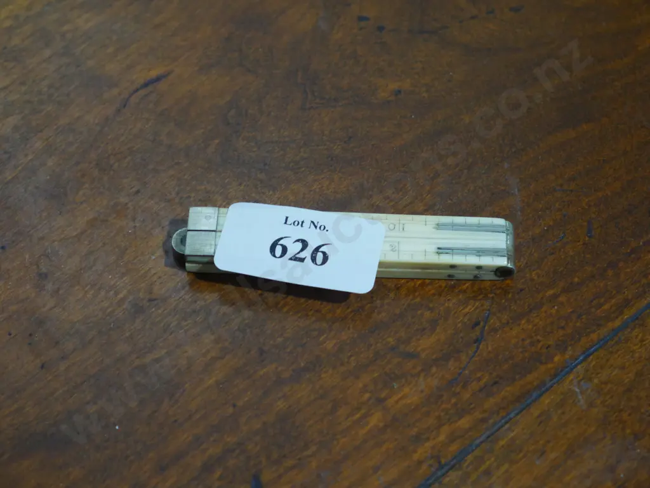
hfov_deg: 23.3
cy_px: 244
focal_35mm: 84
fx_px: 1578
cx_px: 325
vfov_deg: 17.6
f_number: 5.6
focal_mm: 42
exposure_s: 1/100
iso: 1250
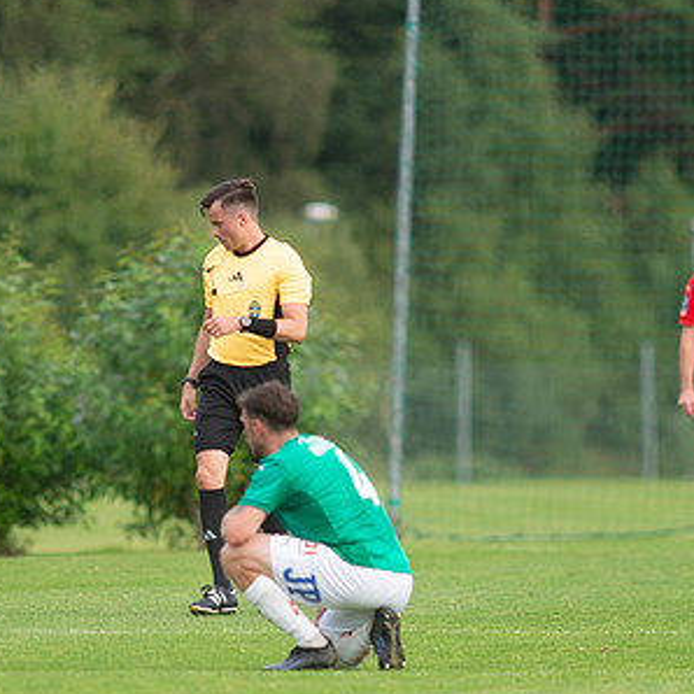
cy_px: 360
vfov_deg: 2.3
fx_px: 17647
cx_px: 240
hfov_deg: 2.3
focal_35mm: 778
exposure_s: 1/1000
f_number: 4
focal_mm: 420
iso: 450
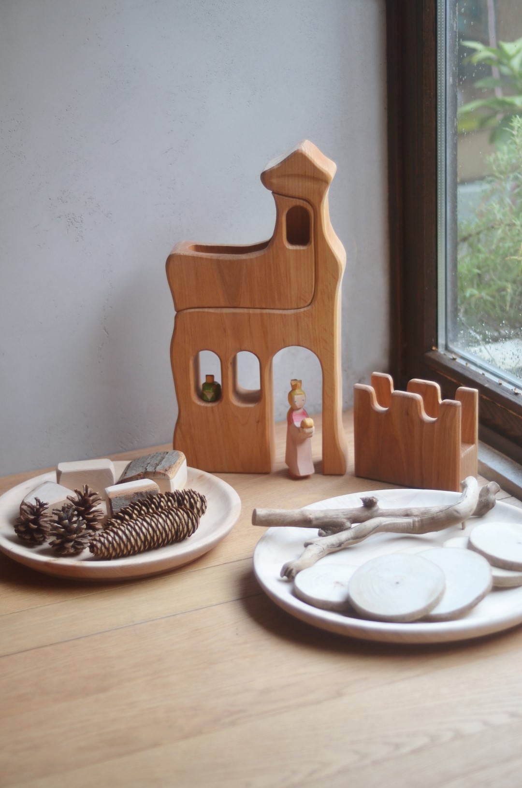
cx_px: 261
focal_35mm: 75
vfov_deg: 27.0
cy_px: 394
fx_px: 1639
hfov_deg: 18.1
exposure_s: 1/100
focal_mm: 50
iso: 320
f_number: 1.8
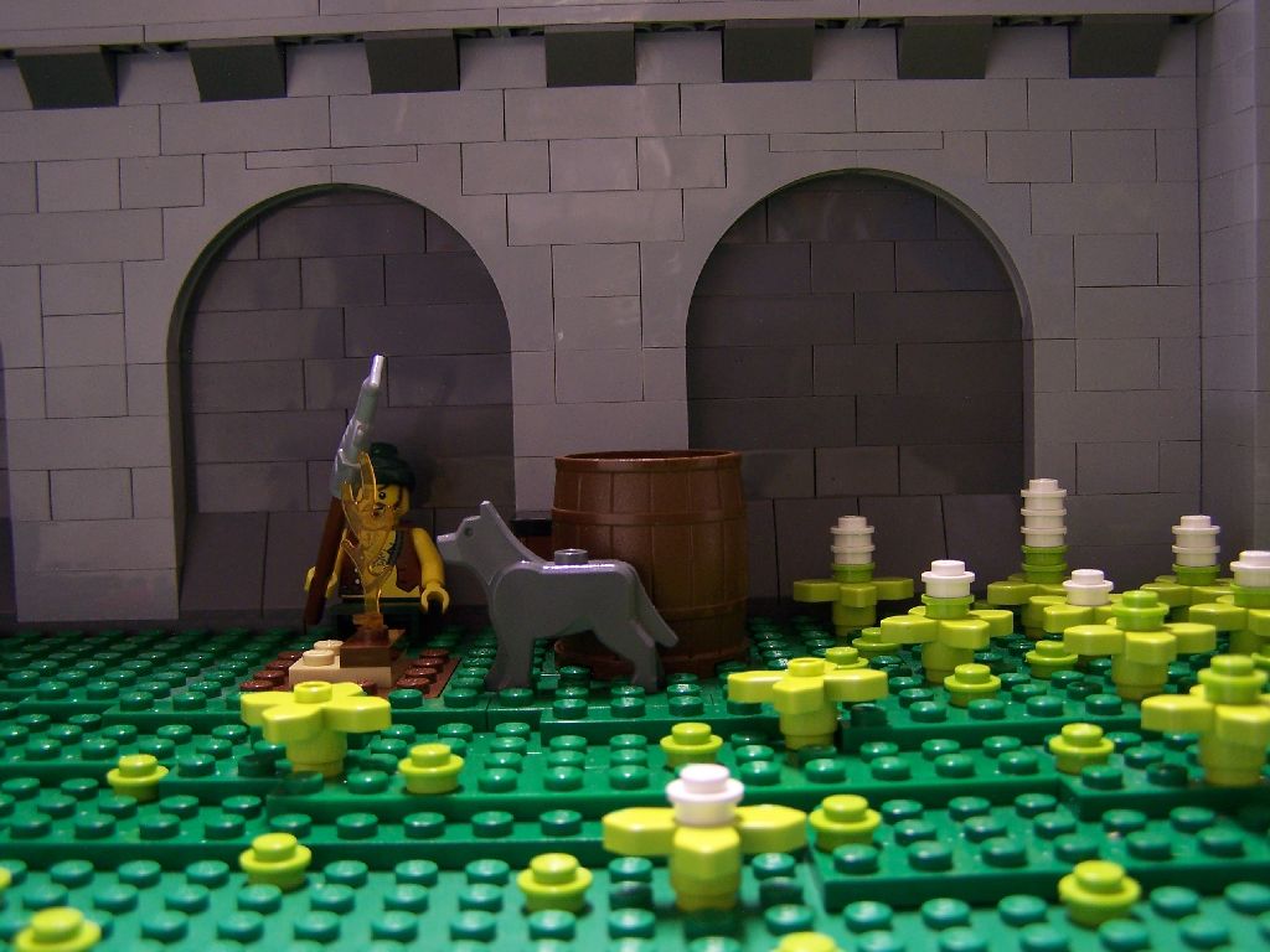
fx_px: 1394
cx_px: 635
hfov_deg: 49.0
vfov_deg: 37.7
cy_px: 476
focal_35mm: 38
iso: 80
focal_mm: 6.3
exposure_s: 1/3
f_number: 2.8
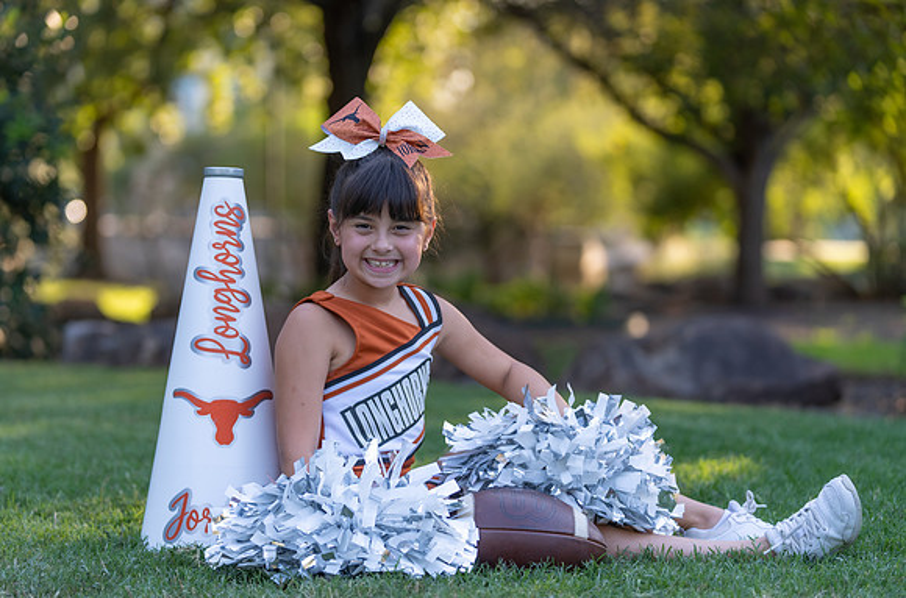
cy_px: 324
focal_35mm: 113
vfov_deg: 12.1
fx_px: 2832
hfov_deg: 18.2
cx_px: 420
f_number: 2.8
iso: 200
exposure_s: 1/320
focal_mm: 101
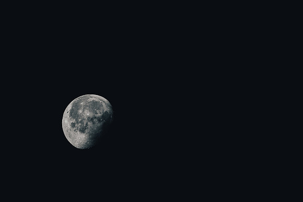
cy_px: 101
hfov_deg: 2.7
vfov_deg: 1.8
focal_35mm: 750
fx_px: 6314
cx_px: 152
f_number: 8
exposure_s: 1/80
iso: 400
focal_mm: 500
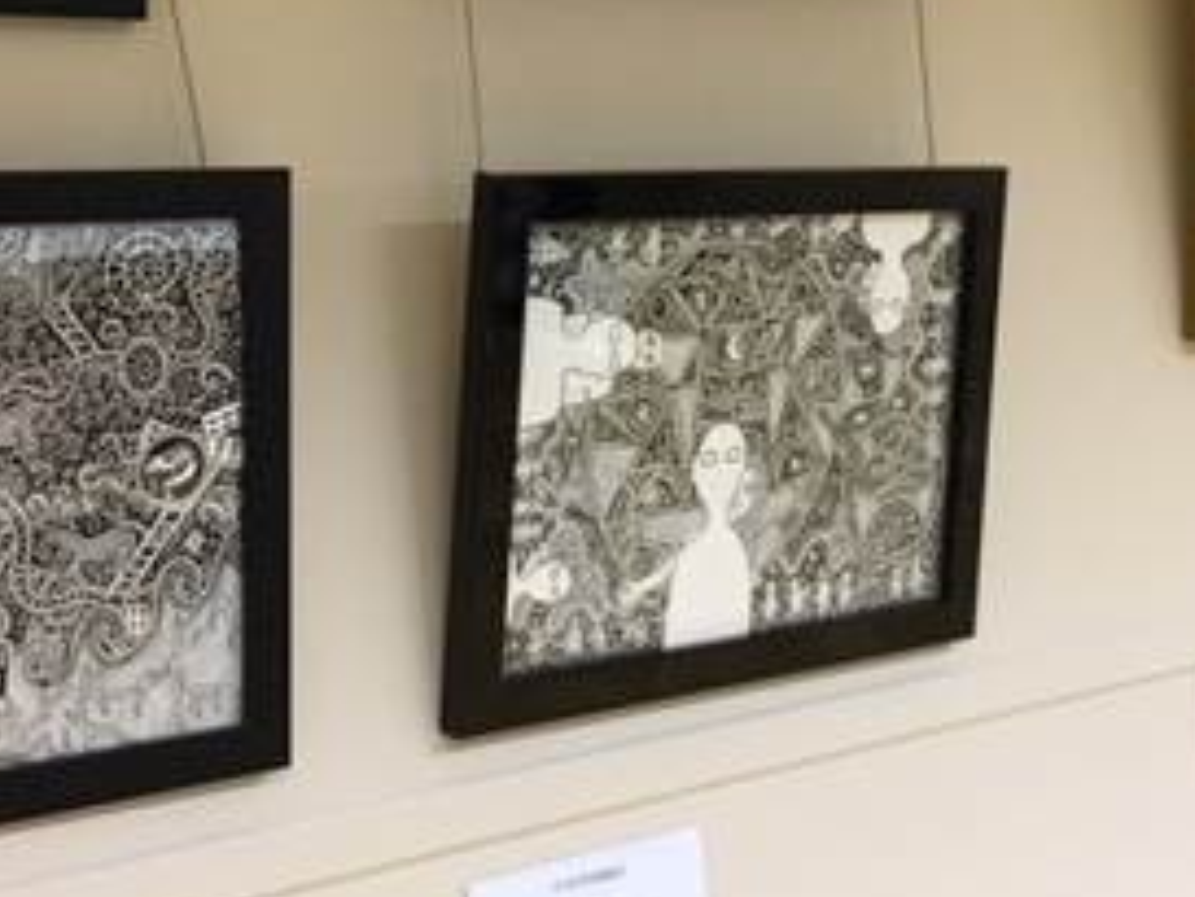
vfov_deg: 21.2
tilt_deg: +5.4
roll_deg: +4.0
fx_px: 2349
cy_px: 88
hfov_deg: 28.5
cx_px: 556
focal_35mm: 68
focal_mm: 4.15
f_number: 2.2
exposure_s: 1/20
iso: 200
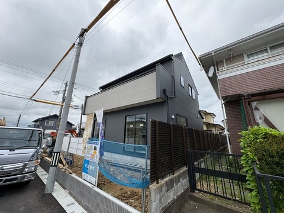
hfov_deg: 102.1
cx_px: 142
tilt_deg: +15.3
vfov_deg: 85.7
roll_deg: -1.0
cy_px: 106
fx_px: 115
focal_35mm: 14
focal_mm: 2.22
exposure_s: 1/1078
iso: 50
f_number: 2.2
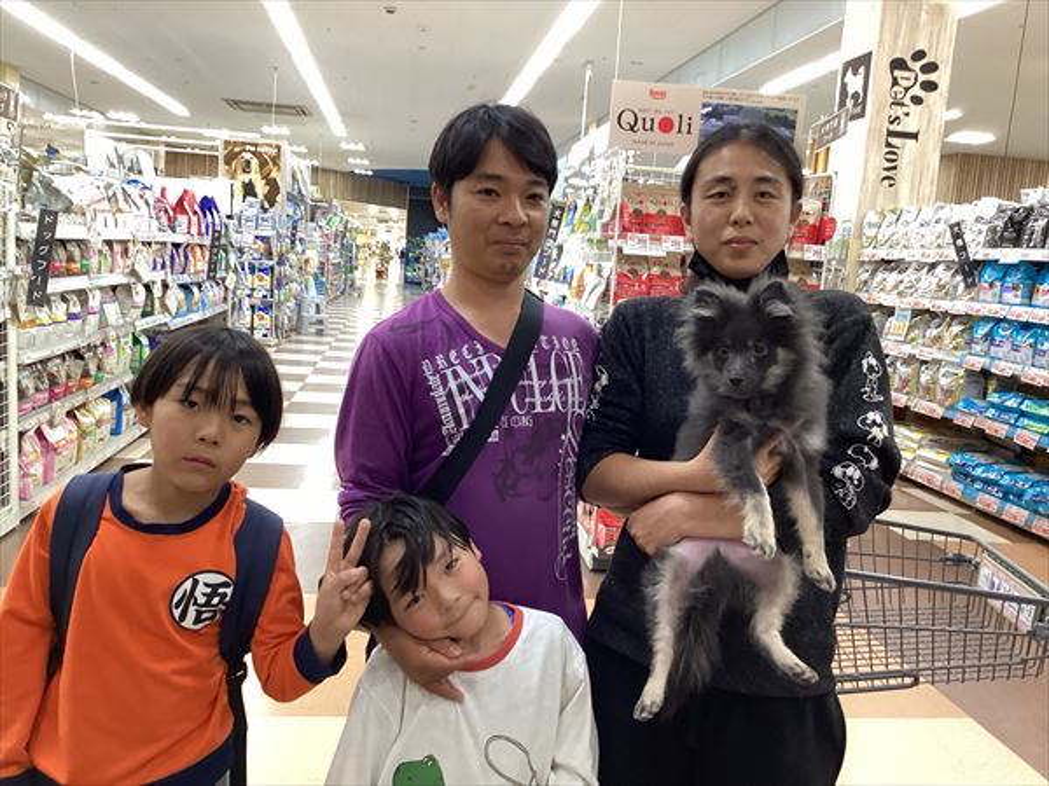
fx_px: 939
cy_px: 393
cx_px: 524
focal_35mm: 31
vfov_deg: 45.4
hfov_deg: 58.4
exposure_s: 1/50
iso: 250
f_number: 2.4
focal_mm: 3.3
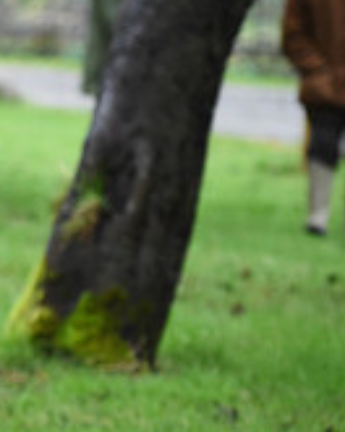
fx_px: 5667
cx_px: -379
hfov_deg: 3.5
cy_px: 259
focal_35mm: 444
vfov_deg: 4.4
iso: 3200
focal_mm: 135
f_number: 3.5
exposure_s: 1/1250
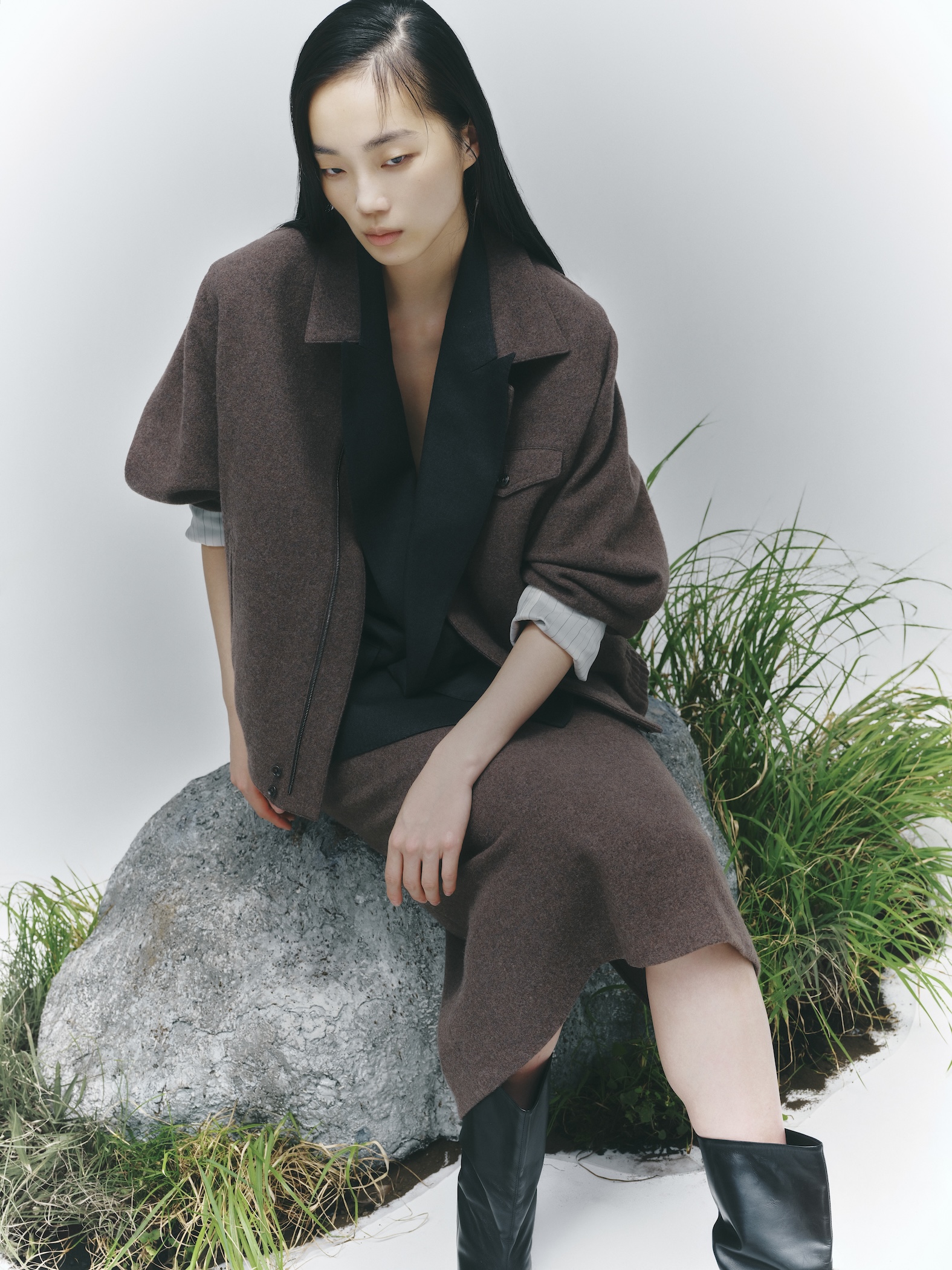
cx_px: 476
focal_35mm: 51
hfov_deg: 28.6
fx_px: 1870
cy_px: 635
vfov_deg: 37.5
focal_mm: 64
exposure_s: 1/125
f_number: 8
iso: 200
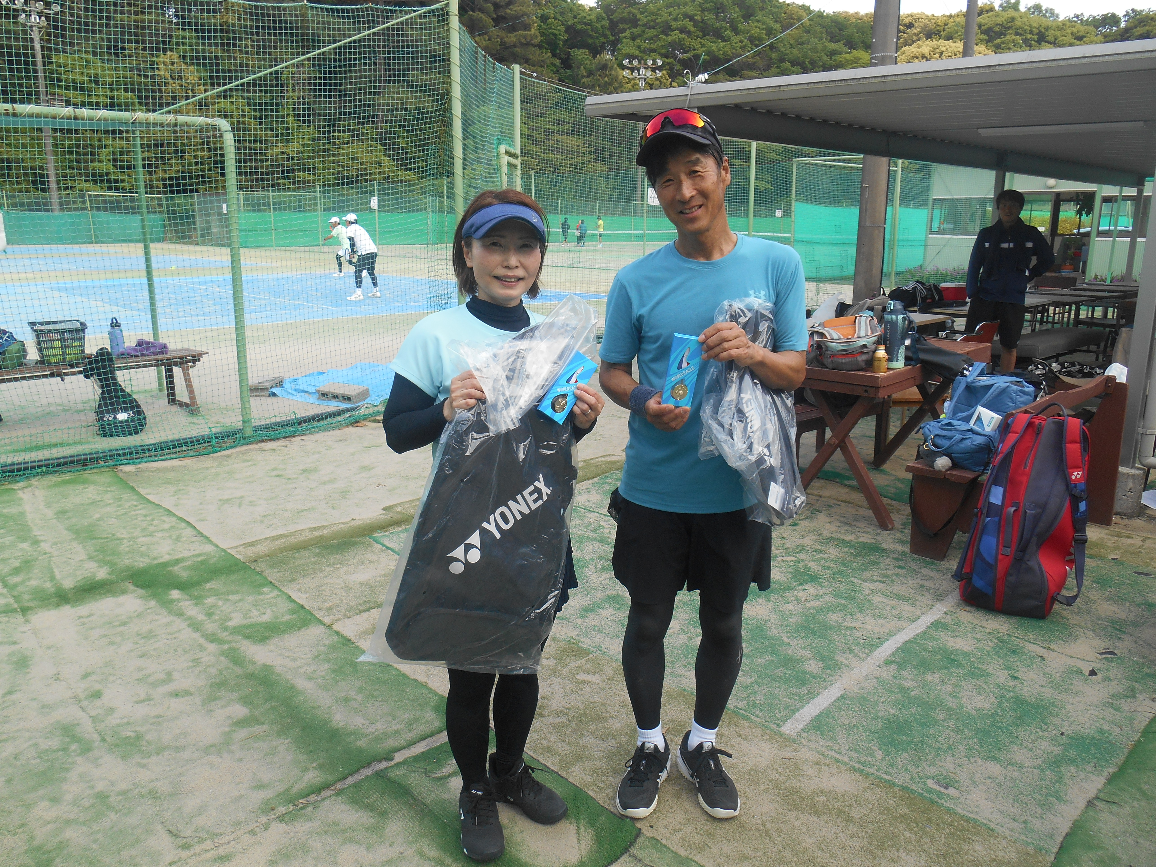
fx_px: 868
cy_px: 434
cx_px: 578
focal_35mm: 26
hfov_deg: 67.3
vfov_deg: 53.1
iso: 80
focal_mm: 4.7
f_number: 3.4
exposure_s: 1/160
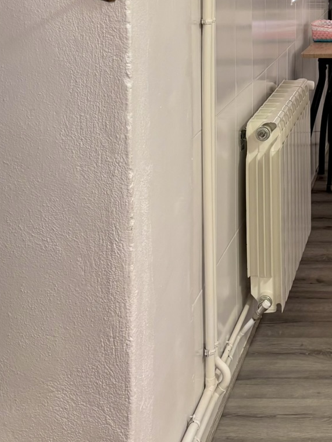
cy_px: -35
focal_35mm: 70
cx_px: 407
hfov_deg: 19.7
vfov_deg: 25.8
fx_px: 895
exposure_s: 1/100
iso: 100
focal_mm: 5.96
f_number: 1.6
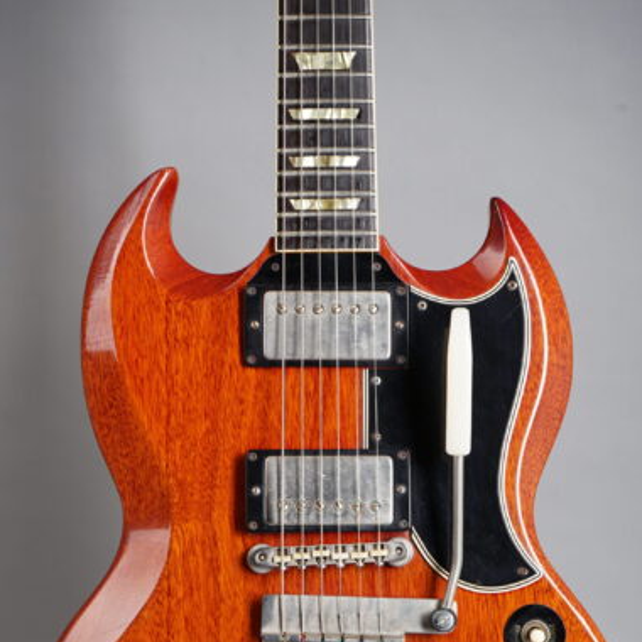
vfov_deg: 19.2
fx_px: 1888
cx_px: 322
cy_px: 483
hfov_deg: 19.3
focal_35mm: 90
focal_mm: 70
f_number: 8
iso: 160
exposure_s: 1/125
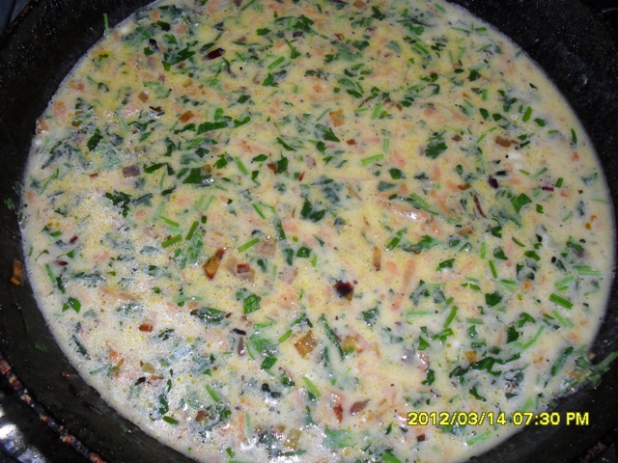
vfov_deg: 40.7
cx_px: 309
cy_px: 232
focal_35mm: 35
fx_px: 625
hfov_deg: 52.6
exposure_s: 1/45
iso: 200
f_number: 3.2
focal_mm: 6.3
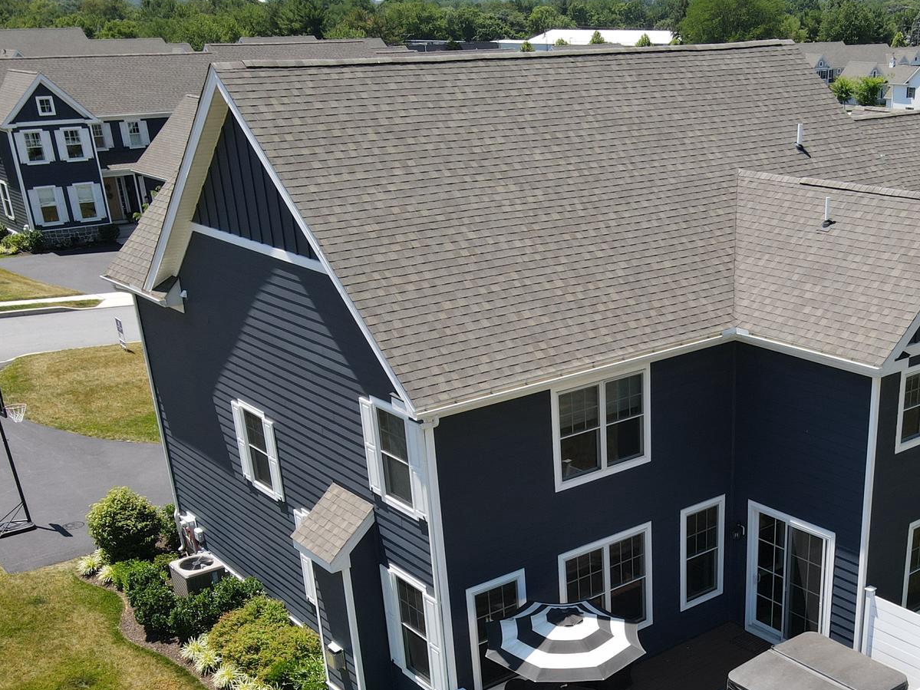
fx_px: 1090
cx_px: 662
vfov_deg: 34.0
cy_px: 559
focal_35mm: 41
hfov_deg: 44.6
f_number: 2.8
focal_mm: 4.5
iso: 100
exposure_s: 1/400
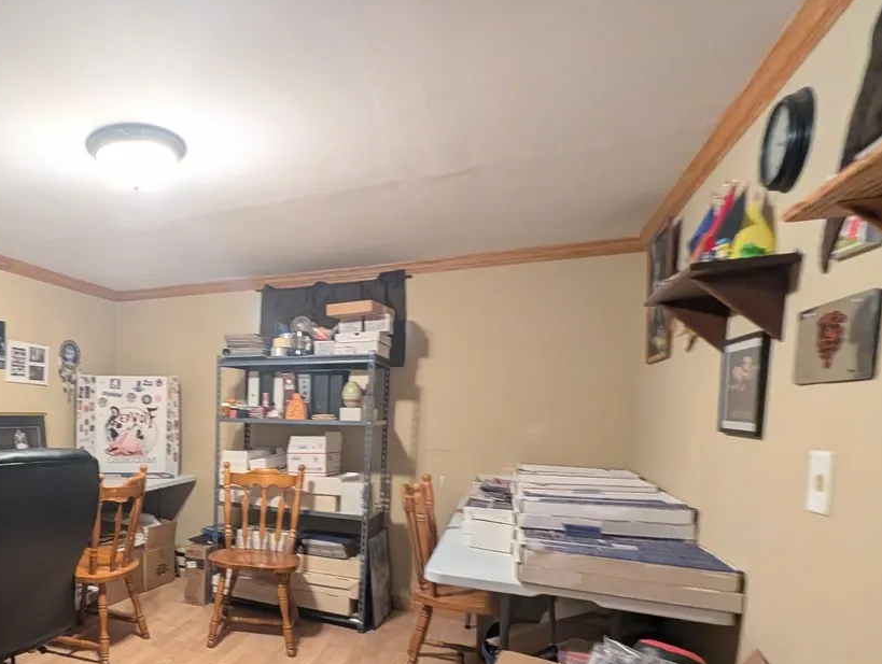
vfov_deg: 61.9
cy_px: 449
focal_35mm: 21
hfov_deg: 70.7
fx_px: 536
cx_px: 171
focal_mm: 2.23
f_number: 1.95
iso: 153
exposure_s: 1/24
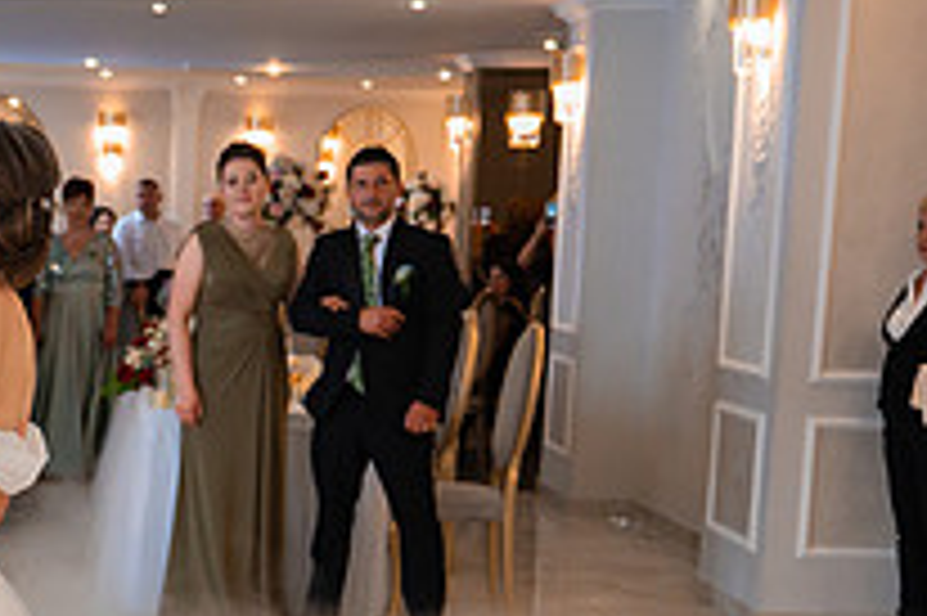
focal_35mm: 83
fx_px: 2135
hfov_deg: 22.7
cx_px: -167
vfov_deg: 16.2
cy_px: 589
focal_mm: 28
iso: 2500
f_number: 2.8
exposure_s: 1/320
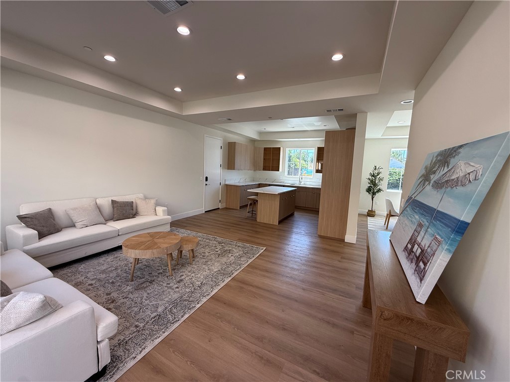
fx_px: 206
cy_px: 191
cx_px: 255
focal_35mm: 14
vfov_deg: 85.7
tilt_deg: -5.7
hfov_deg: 102.1
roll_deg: -3.1
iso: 64
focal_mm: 2.22
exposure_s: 1/124
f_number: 2.2
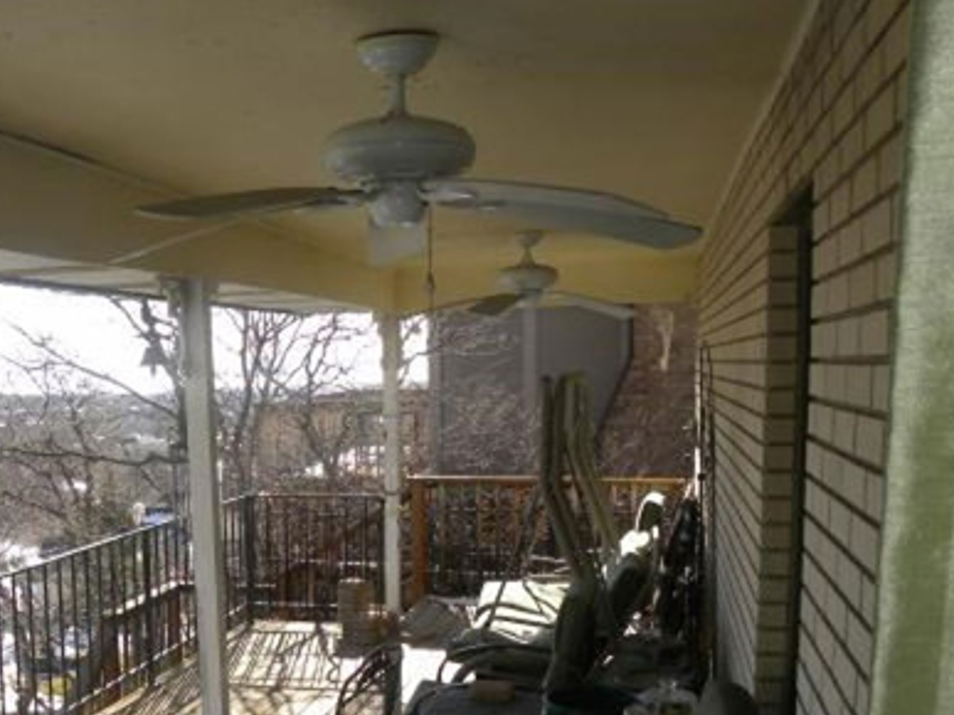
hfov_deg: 42.5
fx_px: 1185
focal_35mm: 43
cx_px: 239
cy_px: 545
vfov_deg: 32.9
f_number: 4.5
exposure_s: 1/192
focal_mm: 4.6
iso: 64
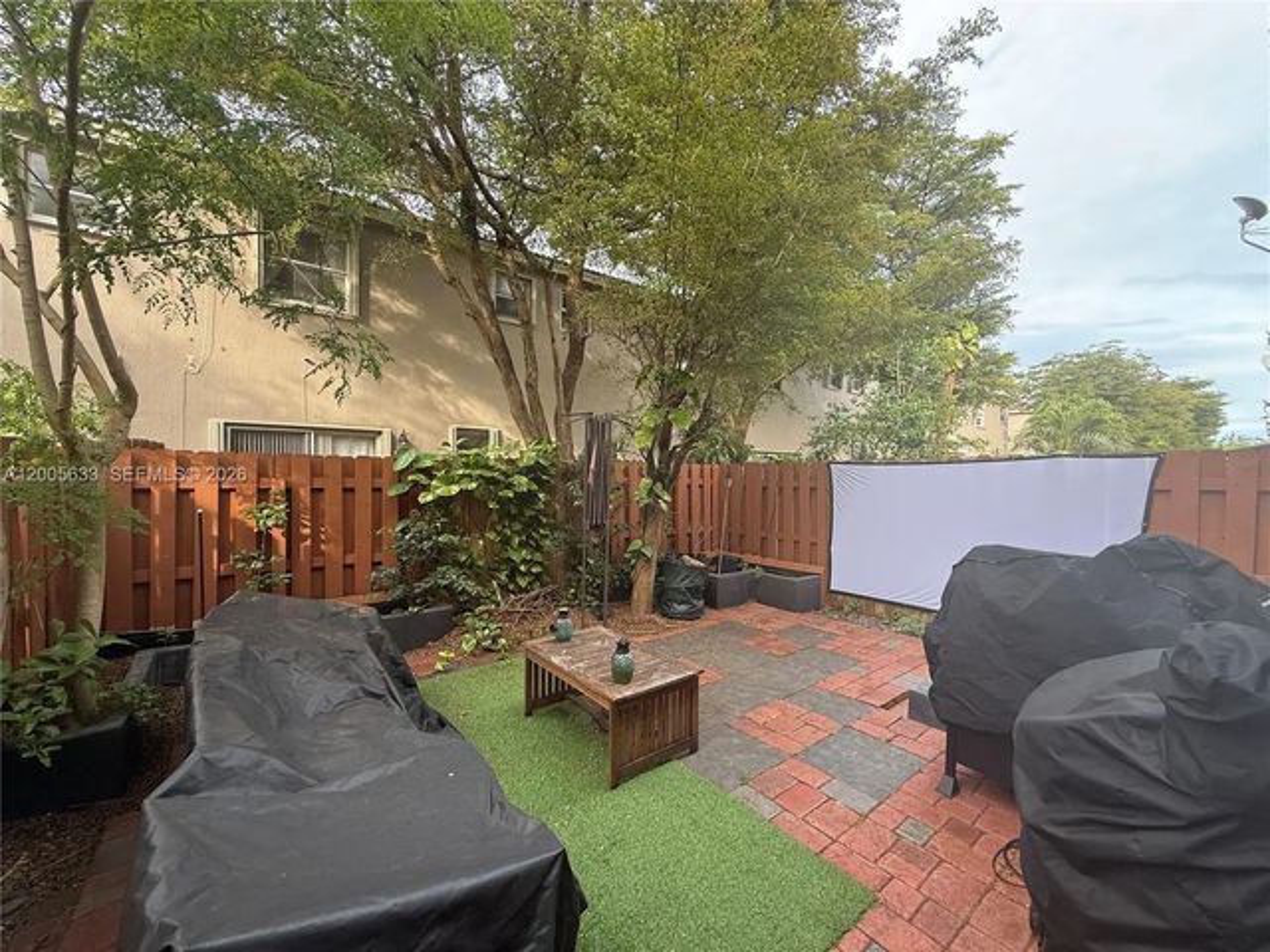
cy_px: 476
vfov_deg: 85.7
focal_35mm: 14
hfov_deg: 102.1
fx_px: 514
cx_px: 635
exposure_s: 1/99
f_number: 2.2
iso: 80
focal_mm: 2.22
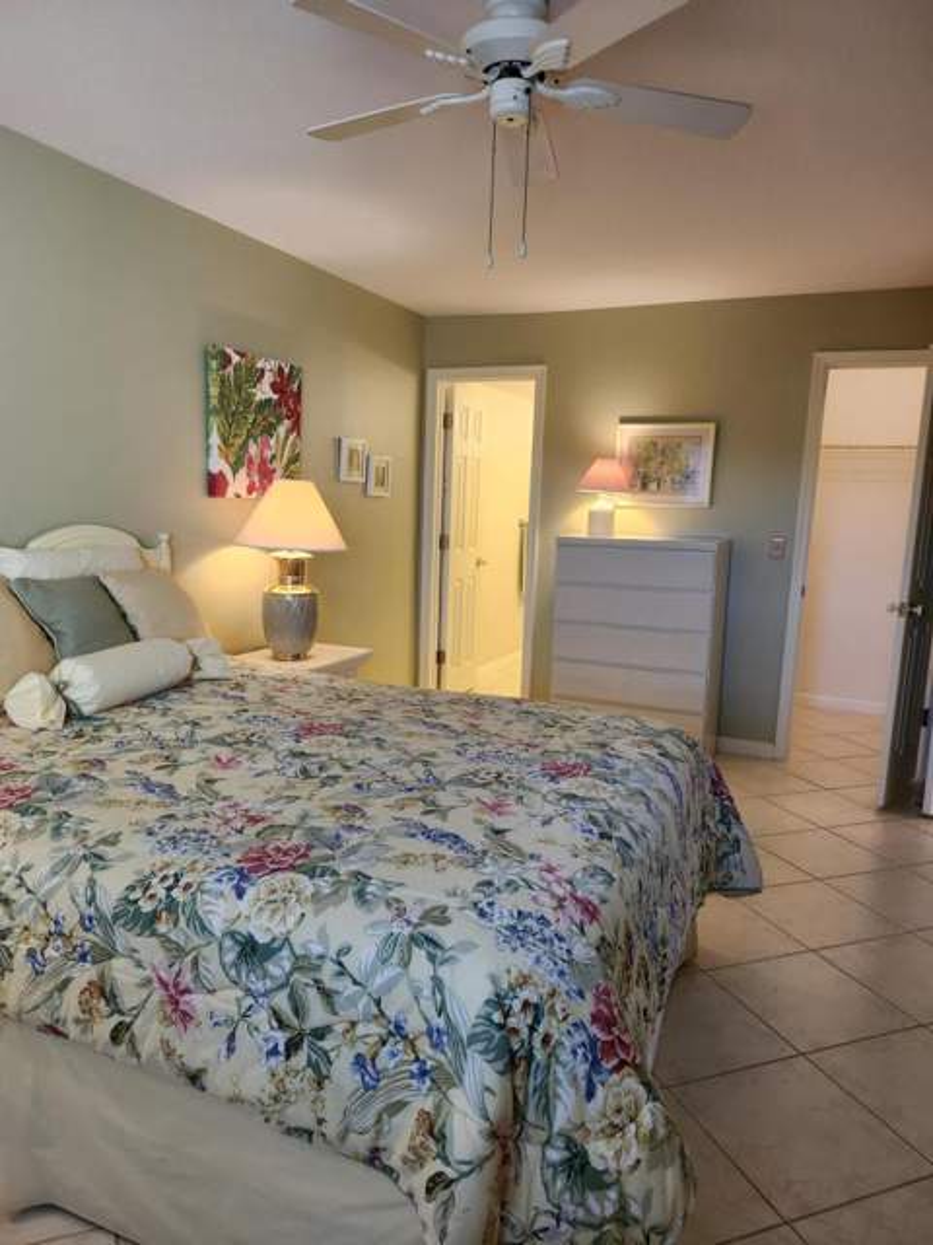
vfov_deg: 73.9
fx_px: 827
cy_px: 622
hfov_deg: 58.9
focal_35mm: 23
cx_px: 466
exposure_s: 1/120
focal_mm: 5.54
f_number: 1.8
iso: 250
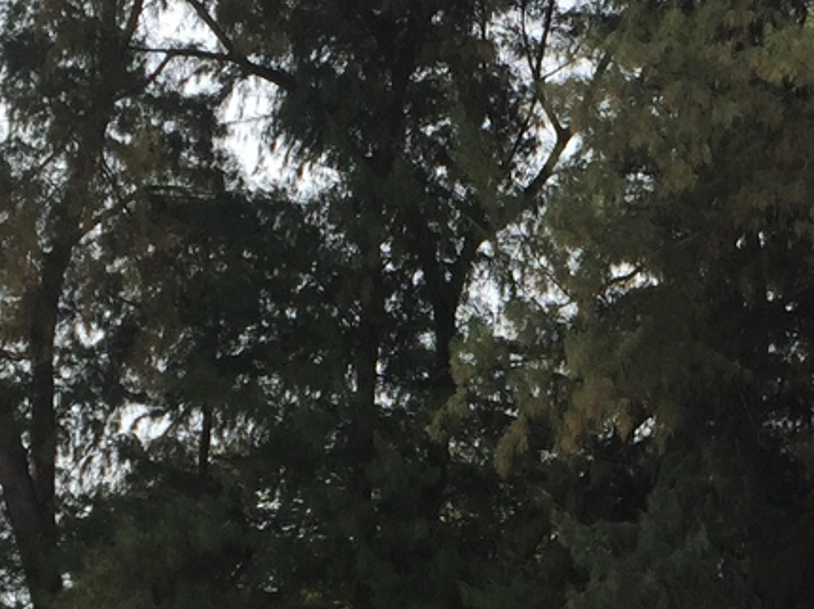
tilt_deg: +6.1
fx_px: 2538
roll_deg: -1.2
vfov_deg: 13.4
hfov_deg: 17.7
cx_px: 867
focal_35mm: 108
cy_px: 670
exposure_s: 1/1199
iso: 32
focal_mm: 4.15
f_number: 2.2
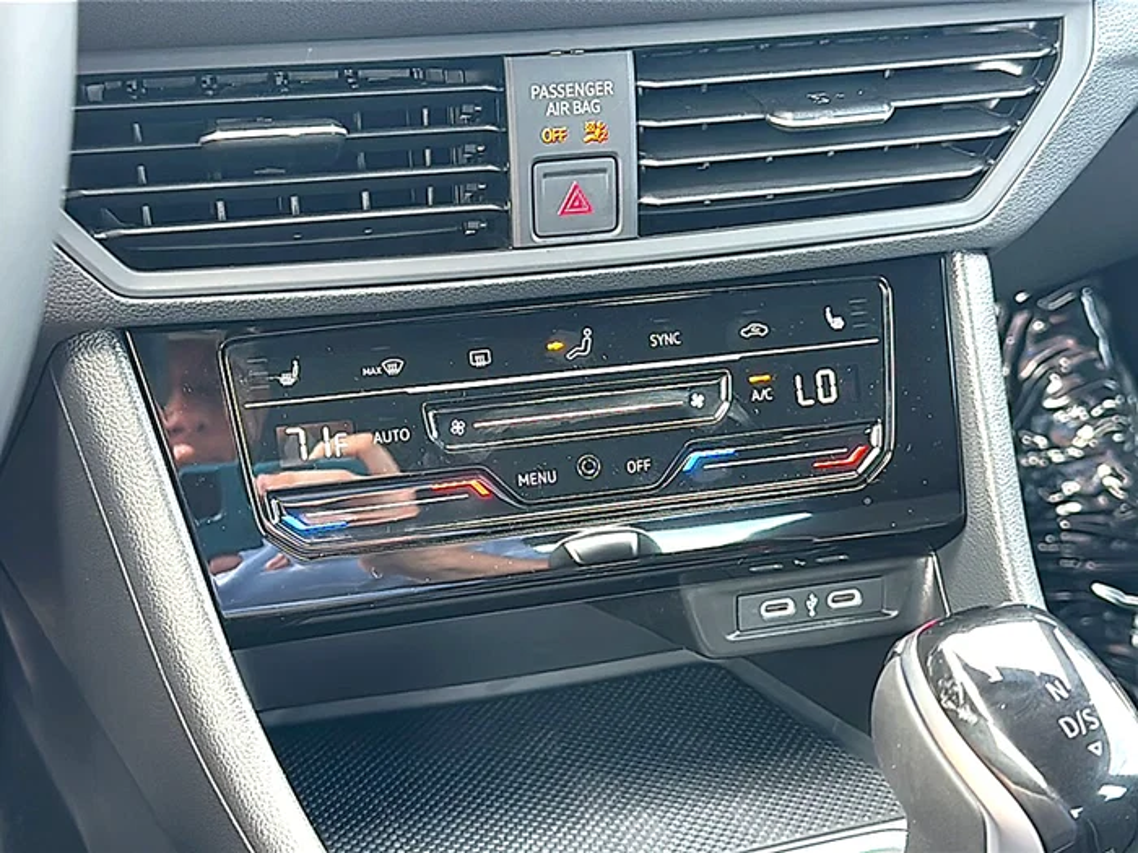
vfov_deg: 35.1
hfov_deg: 45.8
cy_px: 426
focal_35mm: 41
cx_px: 569
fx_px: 1348
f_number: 1.78
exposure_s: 1/80
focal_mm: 6.86
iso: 160
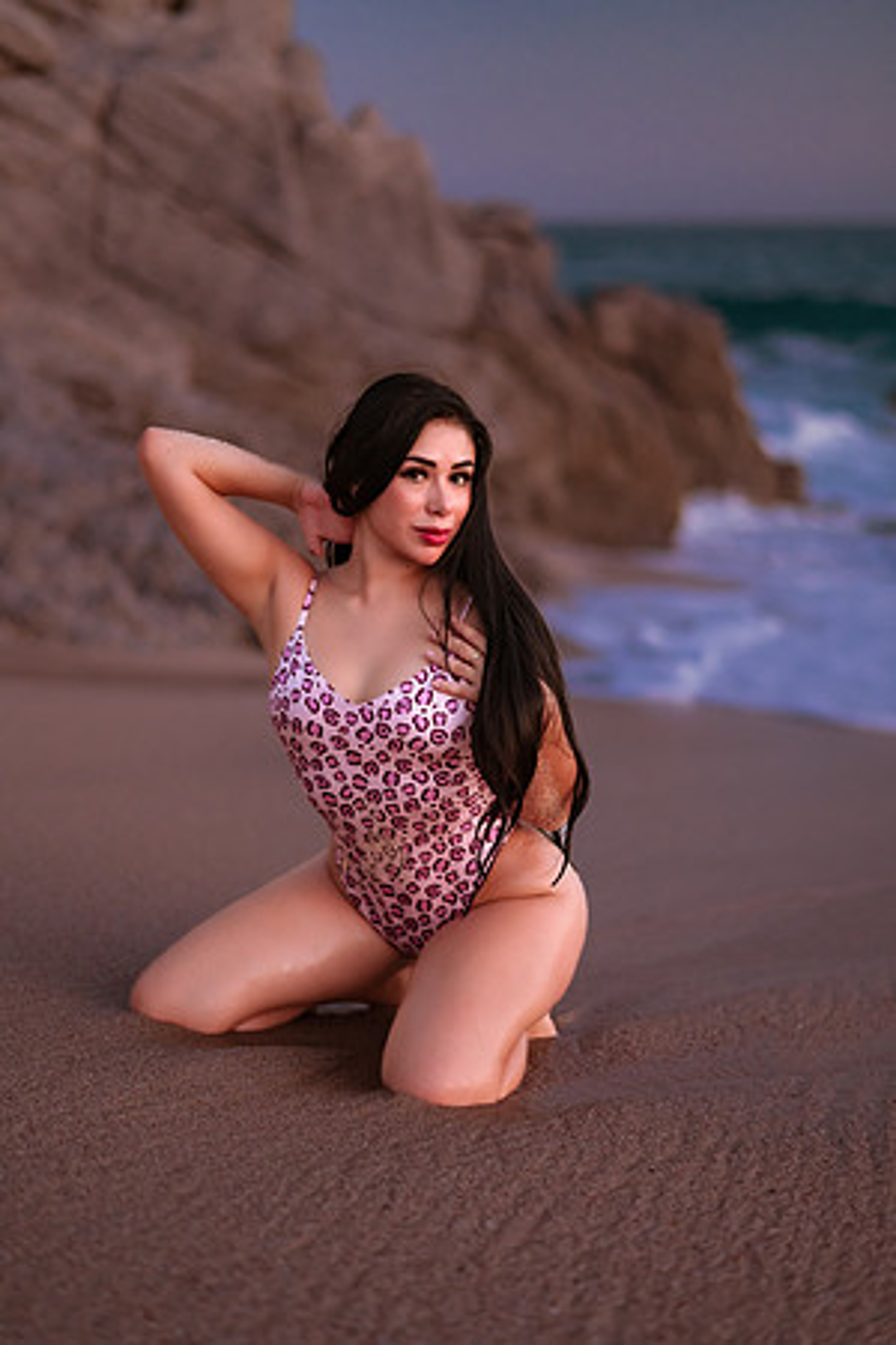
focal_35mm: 58
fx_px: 2165
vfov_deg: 34.5
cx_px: 448
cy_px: 672
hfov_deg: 23.4
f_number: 1.4
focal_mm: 58
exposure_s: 1/80
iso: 1600
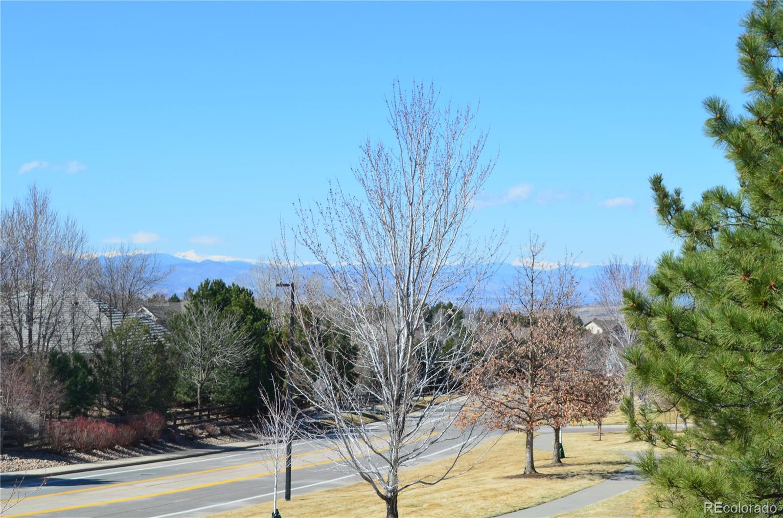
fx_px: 1790
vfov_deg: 16.5
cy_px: 259
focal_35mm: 82
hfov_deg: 24.7
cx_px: 392
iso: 125
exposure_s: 1/125
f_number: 11
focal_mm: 55
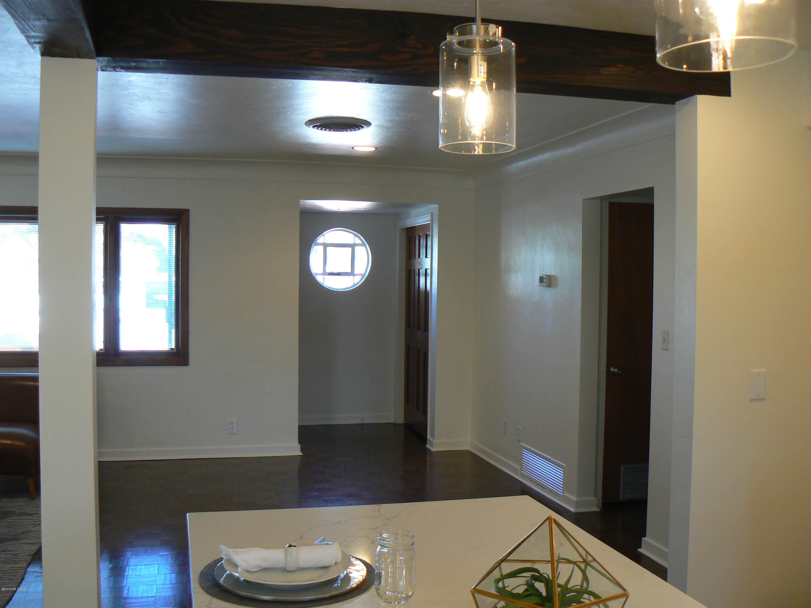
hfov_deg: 51.4
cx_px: 406
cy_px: 304
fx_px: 843
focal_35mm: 36
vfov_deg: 39.7
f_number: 2.8
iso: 125
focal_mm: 6
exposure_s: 1/30
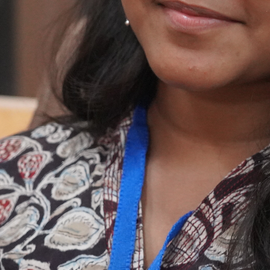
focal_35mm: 252
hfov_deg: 6.9
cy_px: -49
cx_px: 196
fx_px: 2224
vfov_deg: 6.9
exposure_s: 1/160
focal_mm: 60
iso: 5000
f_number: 4
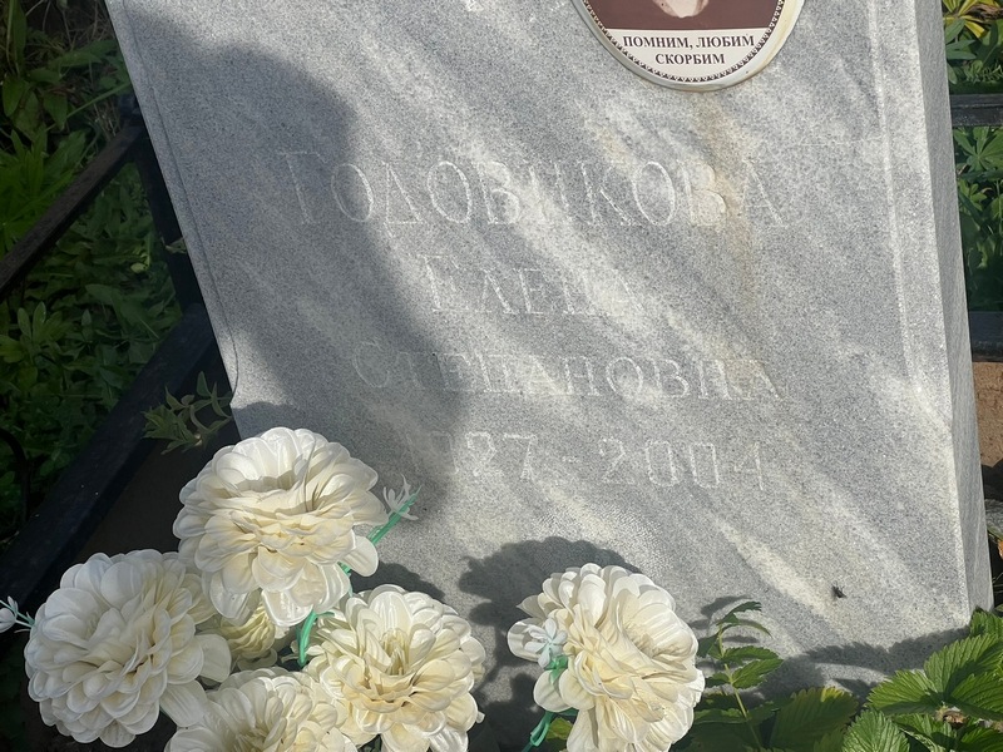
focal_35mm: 77
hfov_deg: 25.3
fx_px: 2231
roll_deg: +13.5
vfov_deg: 19.1
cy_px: 376
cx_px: 502
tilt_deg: -32.6
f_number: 2.8
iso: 32
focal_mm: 9
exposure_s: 1/968
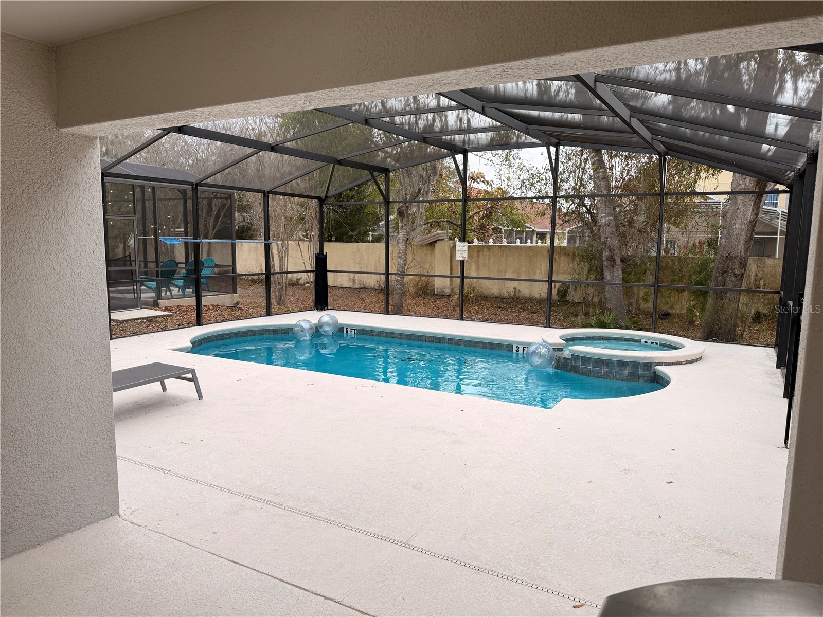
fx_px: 571
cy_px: 308
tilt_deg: -6.2
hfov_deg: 71.6
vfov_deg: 56.8
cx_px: 412
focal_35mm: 24
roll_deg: -1.0
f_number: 1.78
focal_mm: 6.76
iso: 64
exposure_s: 1/139
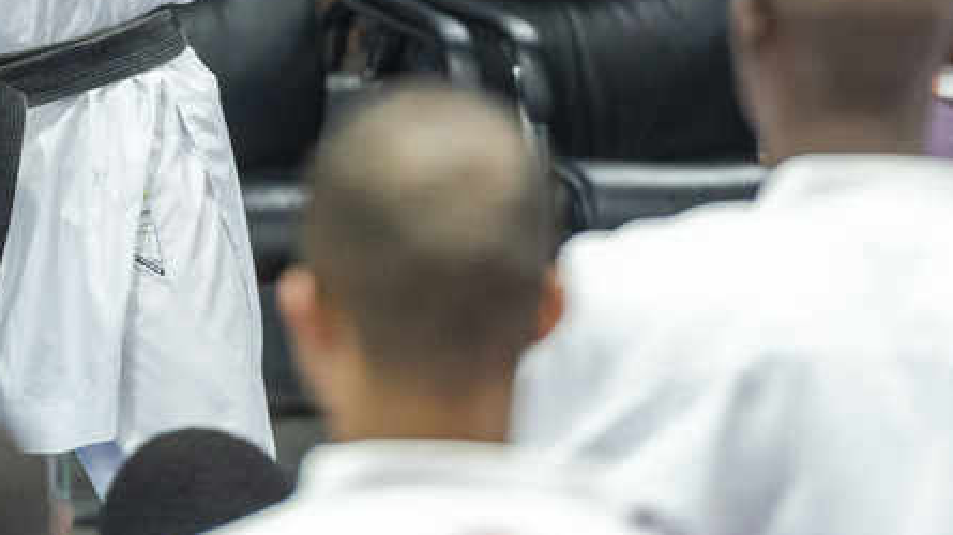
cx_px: -162
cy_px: -386
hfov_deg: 3.0
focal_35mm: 712
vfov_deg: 1.7
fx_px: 17987
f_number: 2.8
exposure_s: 1/125
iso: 1600
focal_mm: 200
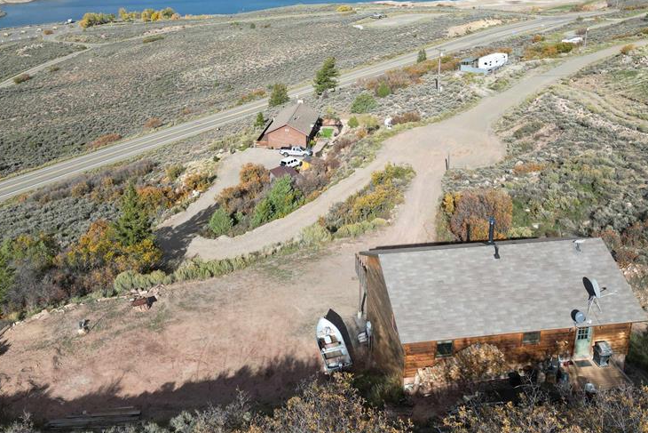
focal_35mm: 35
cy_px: 113
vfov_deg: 37.0
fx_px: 630
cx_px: 313
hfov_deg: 54.4
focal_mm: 6.72
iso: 110
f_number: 1.7
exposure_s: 1/2500
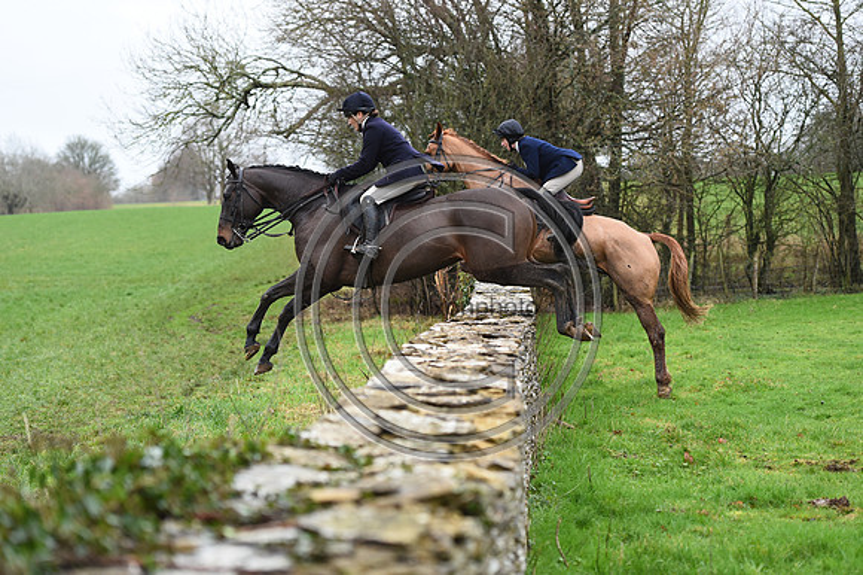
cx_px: 432
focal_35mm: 86
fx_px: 2060
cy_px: 288
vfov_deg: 15.9
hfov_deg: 23.7
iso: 1600
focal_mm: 86
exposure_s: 1/1250
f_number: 3.5
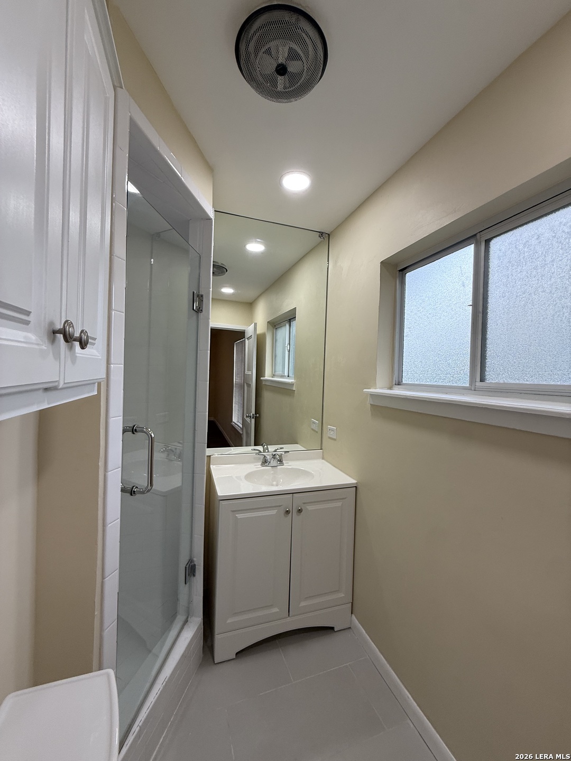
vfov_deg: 102.1
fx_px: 308
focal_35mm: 14
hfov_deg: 85.7
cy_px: 380
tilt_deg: -1.1
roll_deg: -1.5
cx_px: 286
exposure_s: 1/99
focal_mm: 2.22
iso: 80
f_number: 2.2
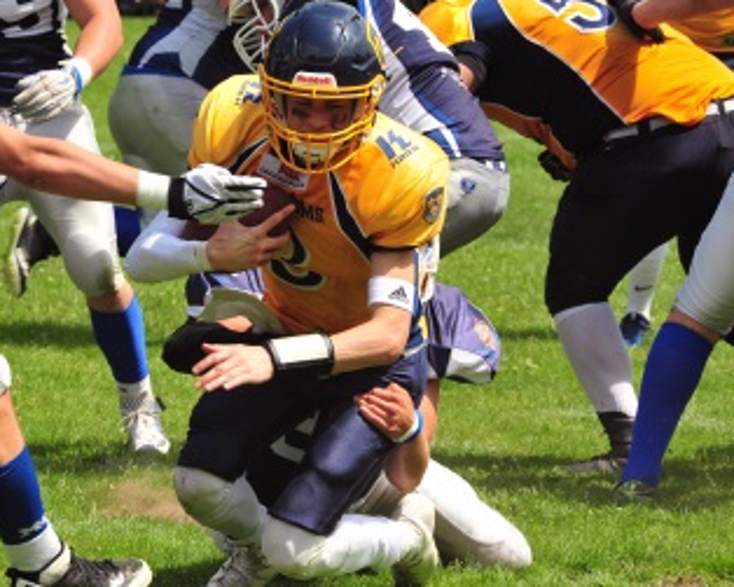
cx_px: 316
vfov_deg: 5.2
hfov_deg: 6.5
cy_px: 265
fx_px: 6493
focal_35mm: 299
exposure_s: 1/1600
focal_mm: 200
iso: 1600
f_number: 10
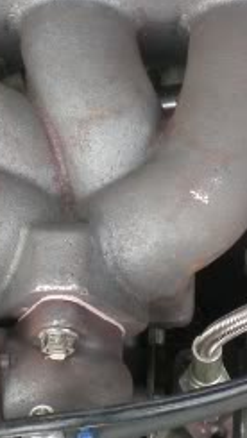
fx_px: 1256
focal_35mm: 108
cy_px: 250
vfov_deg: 19.8
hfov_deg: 11.2
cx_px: 175
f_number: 3.1
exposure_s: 1/100
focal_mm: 6.3
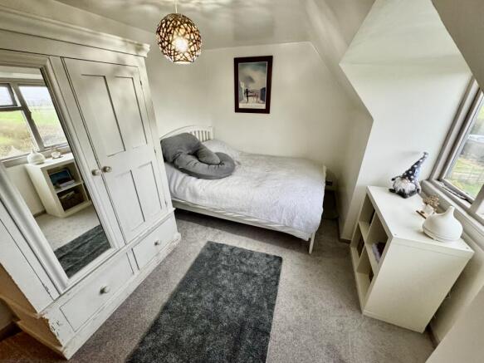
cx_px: 242
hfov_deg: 102.1
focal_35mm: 14
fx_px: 196
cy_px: 182
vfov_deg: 85.7
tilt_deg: -24.7
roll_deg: -0.2
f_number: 2.2
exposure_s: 1/60
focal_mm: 2.22
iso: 400
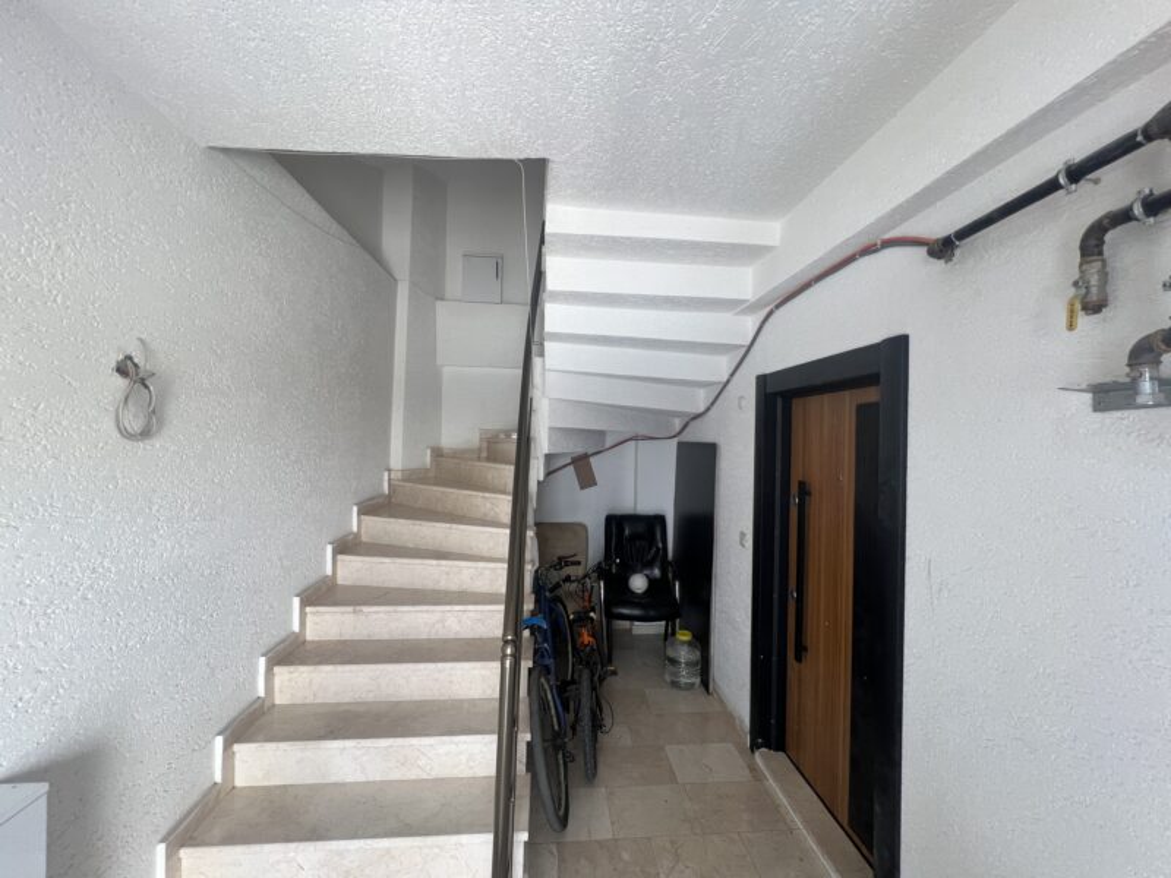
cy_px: 439
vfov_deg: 89.9
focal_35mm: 13
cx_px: 586
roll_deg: -0.4
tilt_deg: +1.1
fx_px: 440
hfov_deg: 106.2
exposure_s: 1/100
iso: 80
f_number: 1.8
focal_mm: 1.57
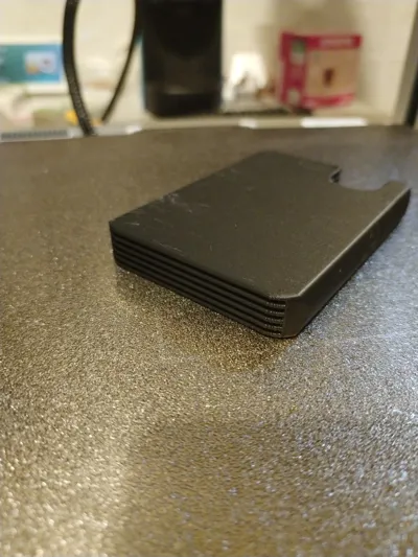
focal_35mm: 29
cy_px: 278
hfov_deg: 48.2
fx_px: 467
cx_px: 209
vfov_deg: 61.6
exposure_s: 1/25
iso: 1487
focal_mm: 4.75
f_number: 1.8
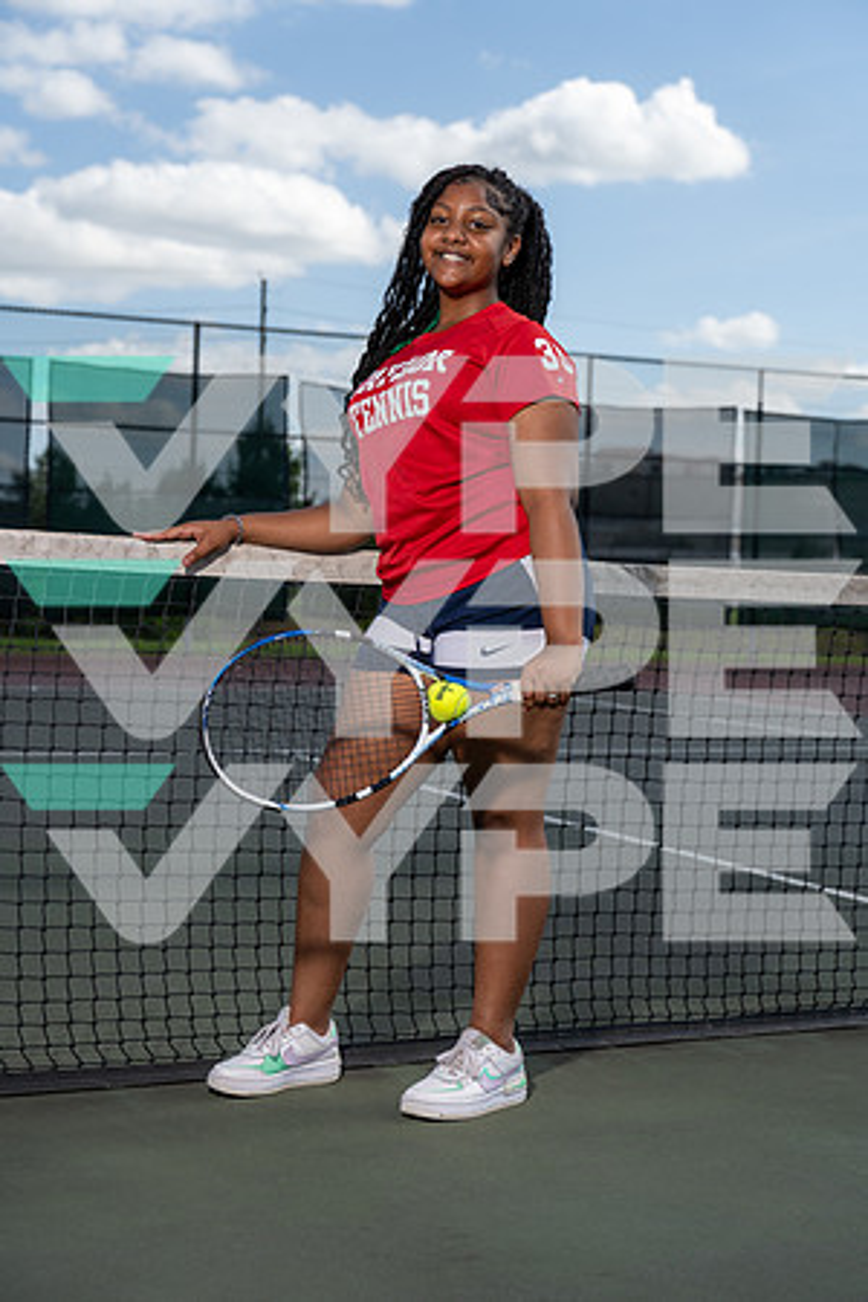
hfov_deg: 24.6
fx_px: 1989
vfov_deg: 36.2
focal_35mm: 55
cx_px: 434
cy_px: 651
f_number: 4
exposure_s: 1/1250
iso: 100
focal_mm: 55
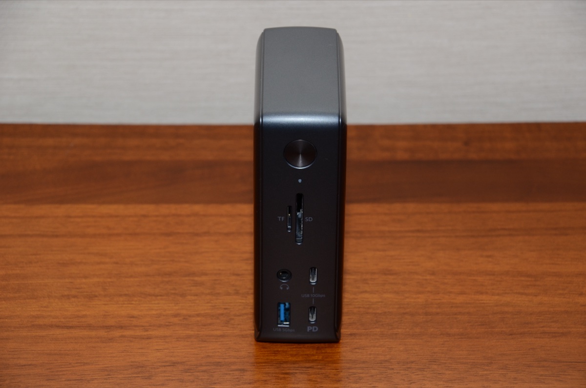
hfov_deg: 15.2
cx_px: 293
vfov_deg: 10.1
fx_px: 2193
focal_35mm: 135
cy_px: 194
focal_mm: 90
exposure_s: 1/125
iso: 400
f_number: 8
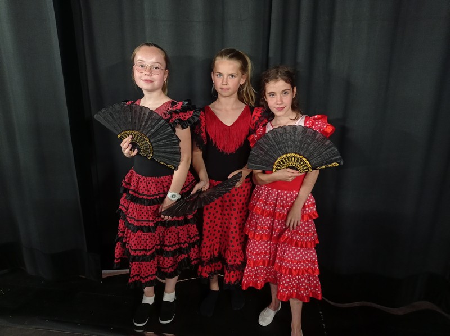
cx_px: 225
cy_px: 168
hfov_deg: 63.5
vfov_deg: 49.7
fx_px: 364
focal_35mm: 28
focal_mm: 4.74
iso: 488
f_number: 1.79
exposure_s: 1/25
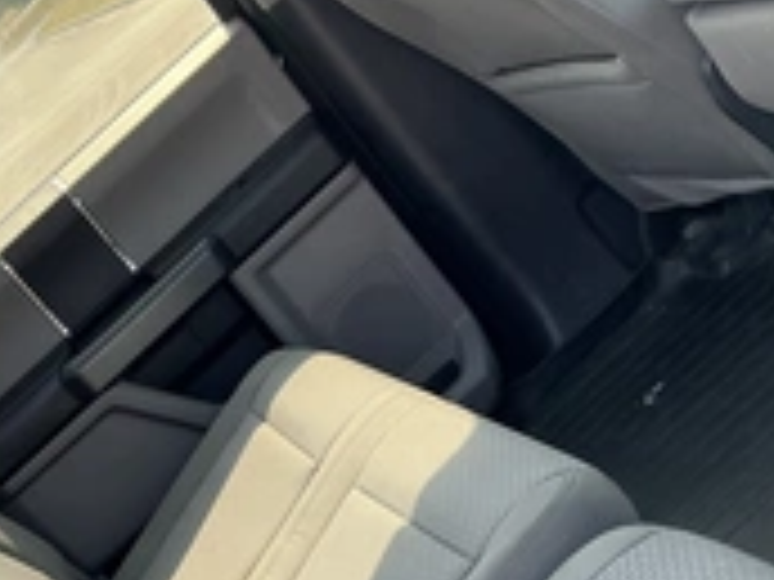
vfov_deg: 21.6
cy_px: 616
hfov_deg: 29.5
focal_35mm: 65
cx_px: 220
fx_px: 1453
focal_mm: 3
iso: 40
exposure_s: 1/122
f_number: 1.8
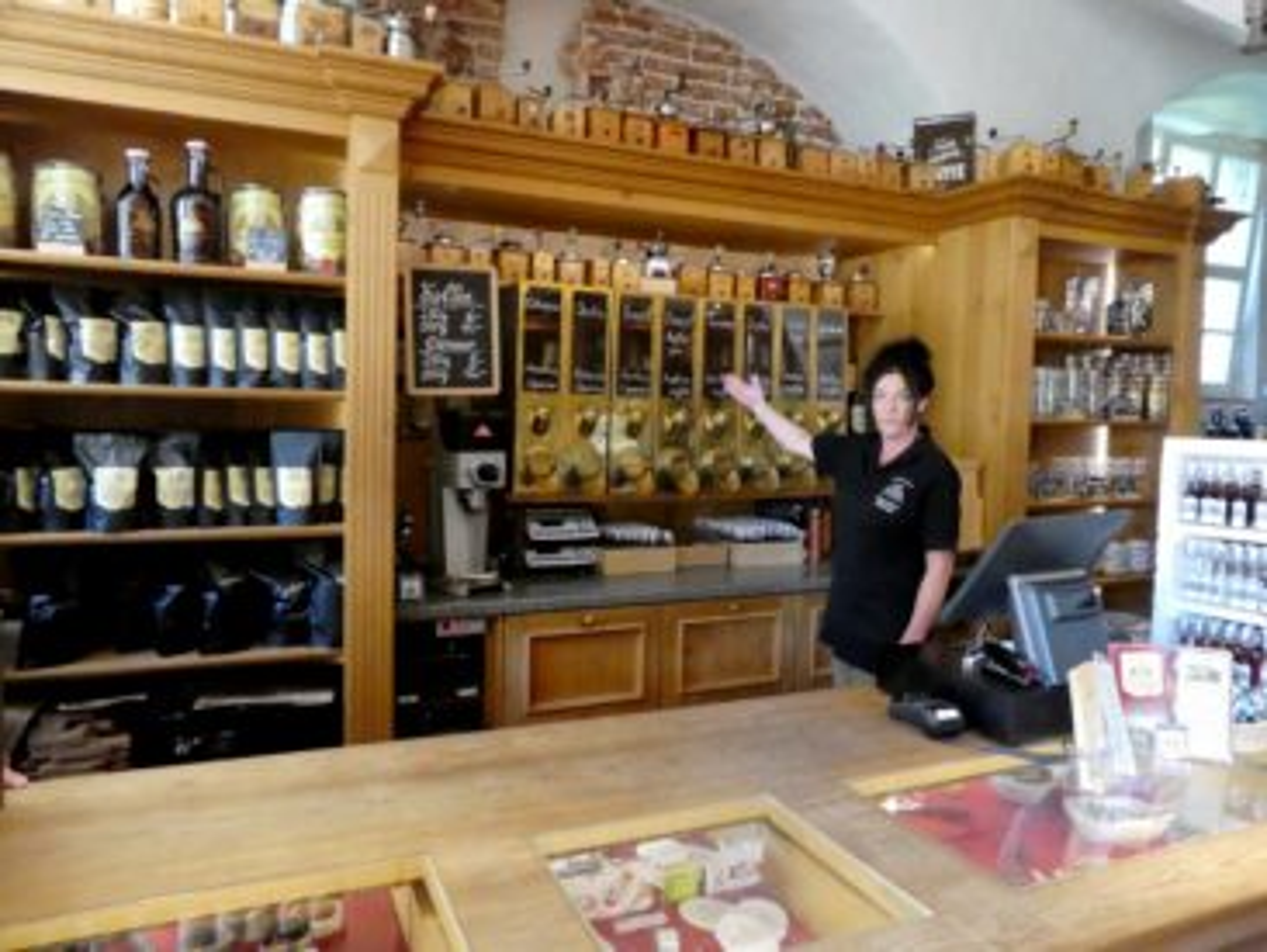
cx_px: 634
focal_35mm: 24
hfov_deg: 71.6
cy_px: 476
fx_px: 879
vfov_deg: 56.9
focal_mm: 4.3
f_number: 3.3
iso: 1600
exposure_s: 1/50
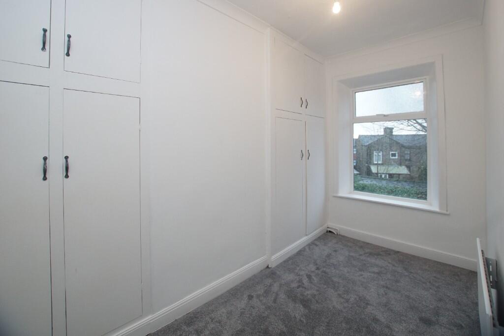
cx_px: 252
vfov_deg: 77.3
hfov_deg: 100.4
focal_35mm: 15
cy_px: 168
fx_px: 210
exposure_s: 1/160
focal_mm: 10
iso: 800
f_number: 4
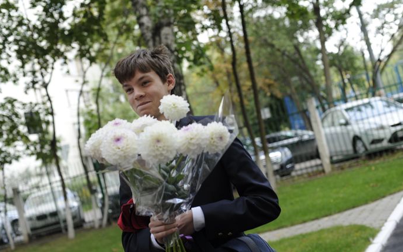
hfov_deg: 38.9
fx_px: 571
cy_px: 126
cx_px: 204
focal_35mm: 52
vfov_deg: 24.9
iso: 320
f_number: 3.5
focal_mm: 50
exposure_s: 1/250
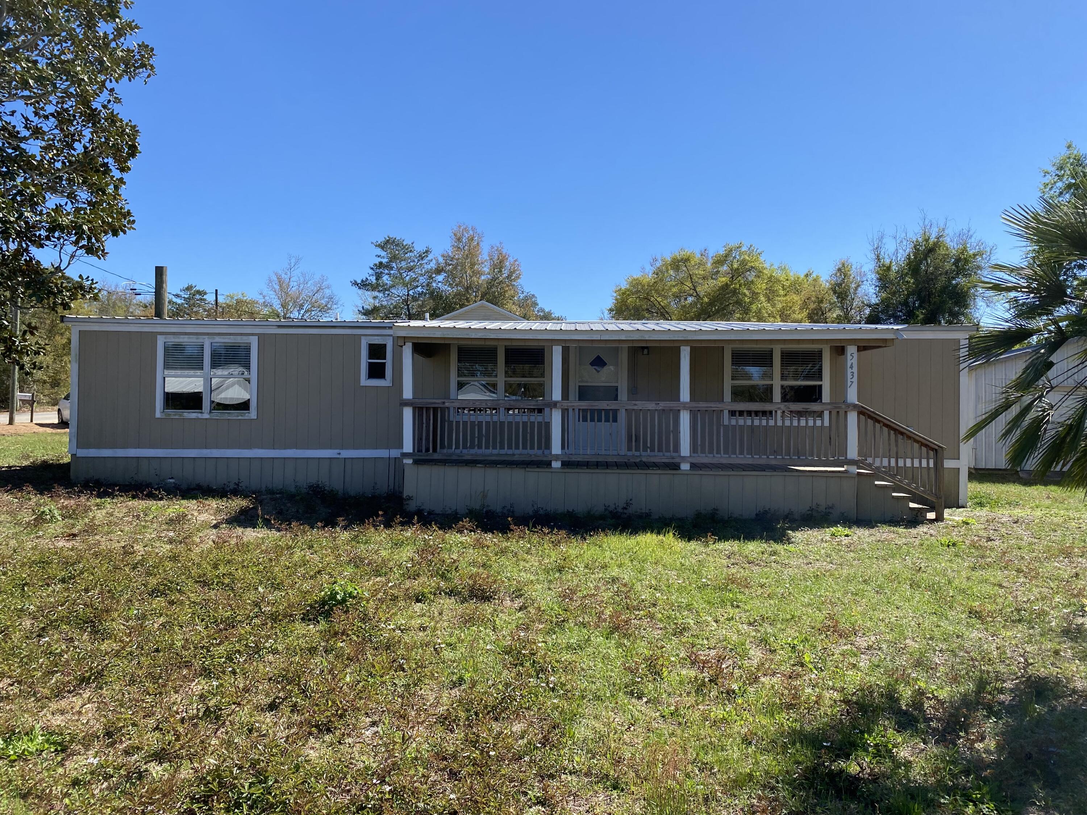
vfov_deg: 53.1
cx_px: 544
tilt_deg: -0.7
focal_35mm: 26
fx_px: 816
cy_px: 408
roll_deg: -0.9
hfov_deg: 67.3
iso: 32
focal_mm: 4.25
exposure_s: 1/2268
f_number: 1.8
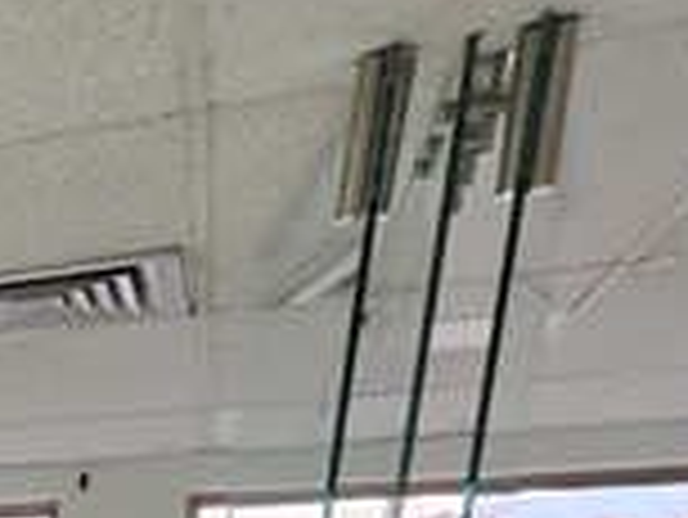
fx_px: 1353
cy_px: 1031
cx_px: -692
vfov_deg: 16.5
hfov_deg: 18.5
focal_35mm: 68
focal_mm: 2.2
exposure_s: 1/60
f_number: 1.9
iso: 640
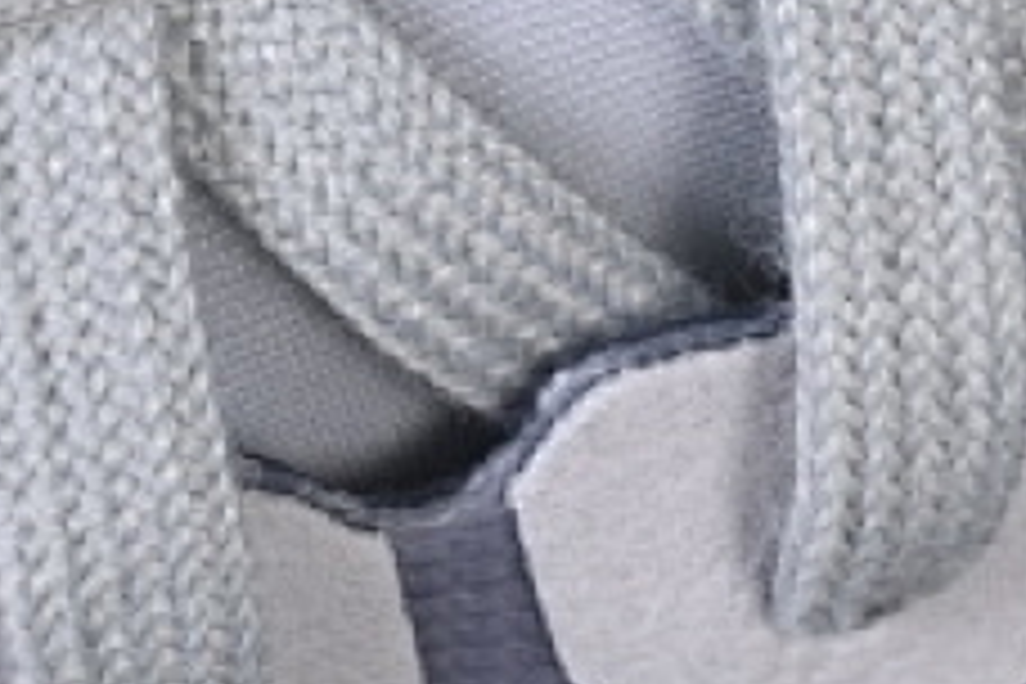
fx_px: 10145
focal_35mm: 356
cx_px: 918
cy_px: -382
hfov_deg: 5.8
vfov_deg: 3.8
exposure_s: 1/80
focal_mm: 50
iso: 160
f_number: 7.1
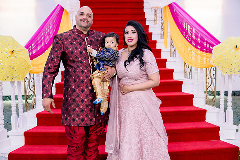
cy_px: 80
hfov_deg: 44.5
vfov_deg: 30.5
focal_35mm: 44
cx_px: 120
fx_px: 293
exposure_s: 1/125
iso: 5000
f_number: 2.8
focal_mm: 44
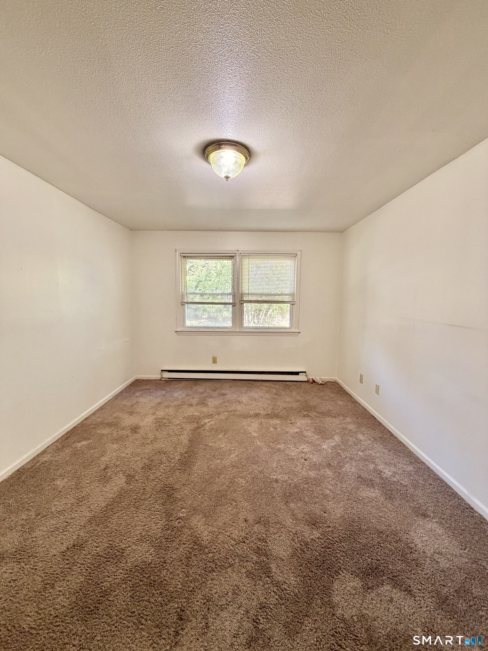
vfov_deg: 102.1
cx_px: 244
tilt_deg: -5.9
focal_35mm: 14
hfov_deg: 85.7
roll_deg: -0.8
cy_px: 326
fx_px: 263
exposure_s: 1/60
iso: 320
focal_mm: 2.22
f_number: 2.2
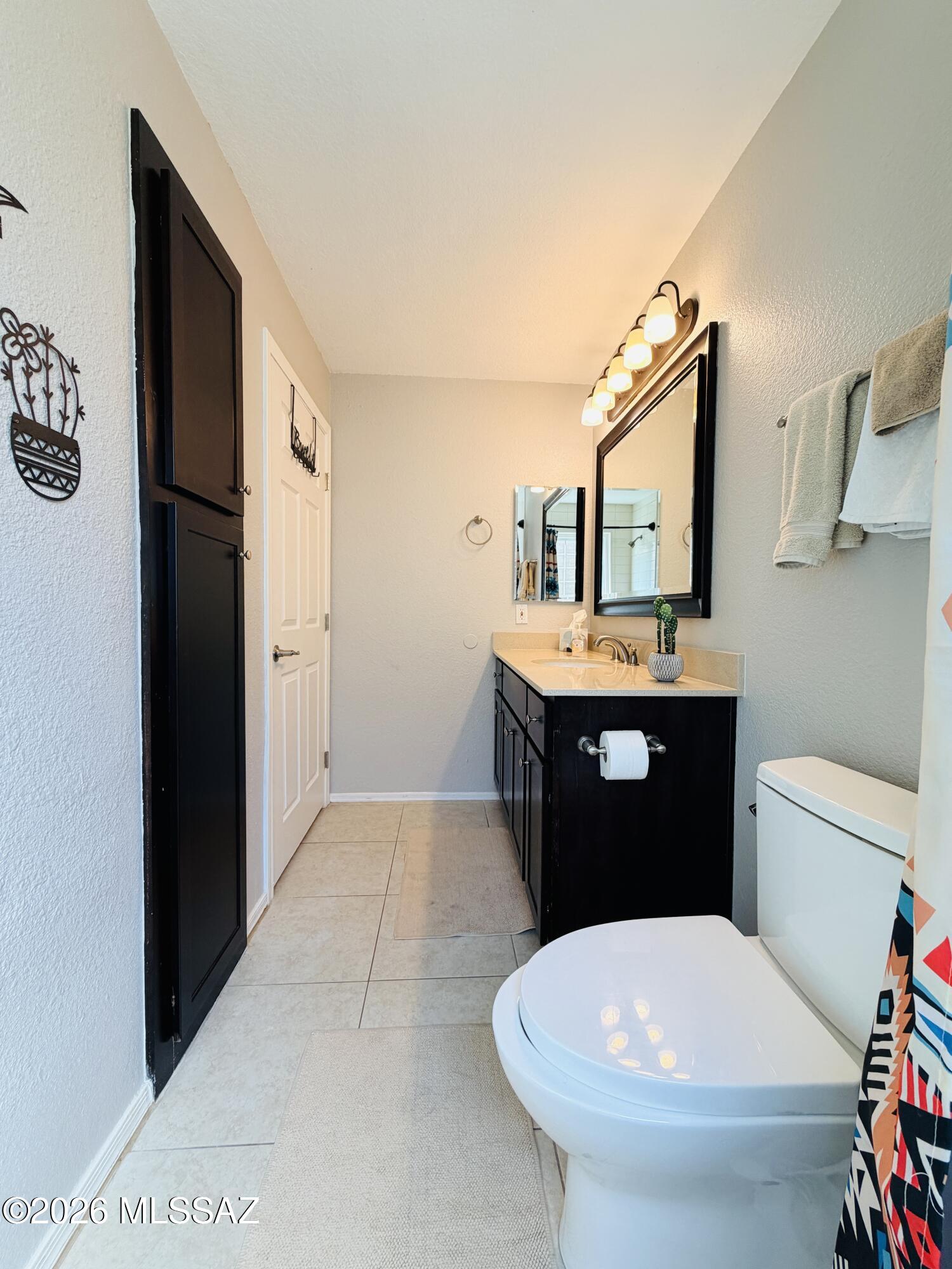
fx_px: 513
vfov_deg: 102.1
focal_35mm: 14
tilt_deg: -2.5
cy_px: 634
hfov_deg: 85.7
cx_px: 476
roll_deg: -1.5
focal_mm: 2.22
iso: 100
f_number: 2.2
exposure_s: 1/120
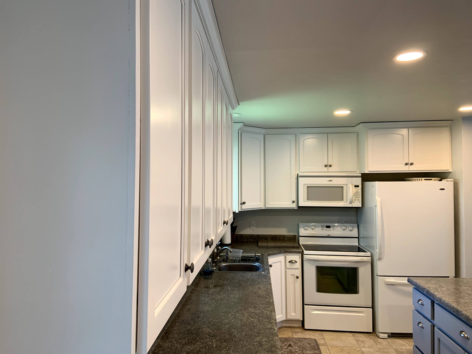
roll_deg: +0.3
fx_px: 355
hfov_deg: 67.3
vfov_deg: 53.1
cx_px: 236
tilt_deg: +0.3
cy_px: 177
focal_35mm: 26
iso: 80
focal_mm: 4.25
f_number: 1.8
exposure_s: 1/60
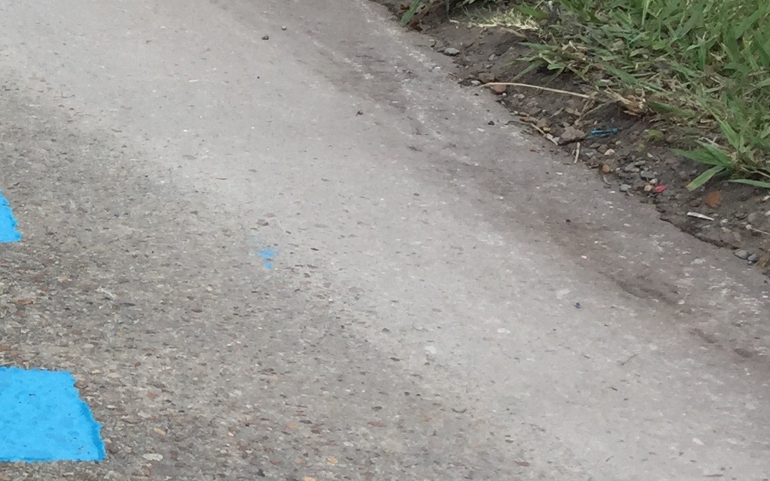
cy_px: 245
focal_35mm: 93
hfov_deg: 20.1
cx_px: -291
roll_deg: +0.0
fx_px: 1951
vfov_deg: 14.1
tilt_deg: -20.1
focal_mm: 4.15
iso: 32
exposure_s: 1/1522
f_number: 2.2
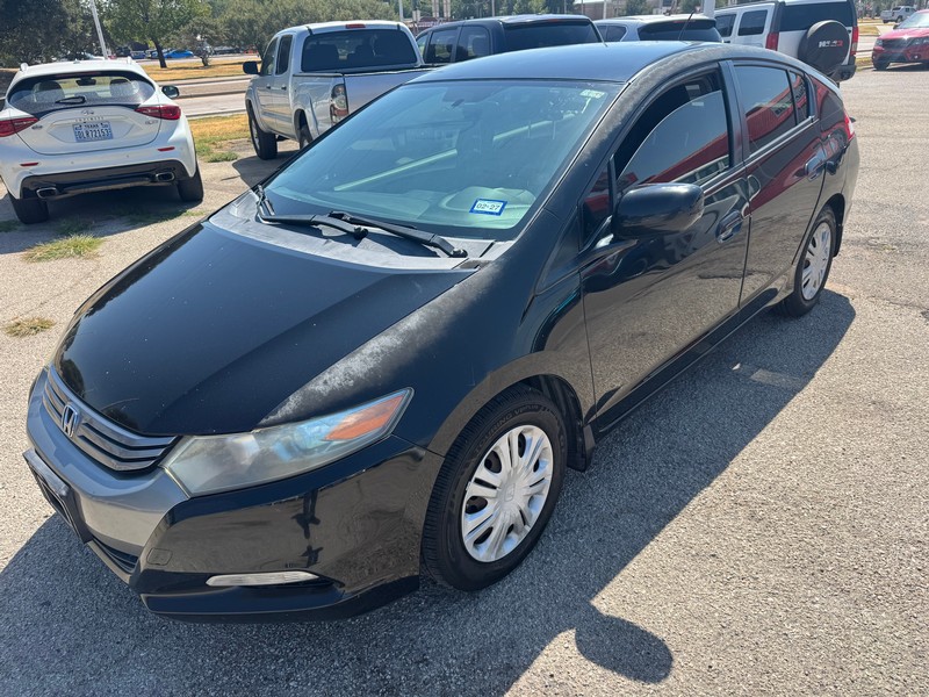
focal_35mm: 24
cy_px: 348
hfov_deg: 71.6
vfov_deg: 56.8
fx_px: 644
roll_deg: +1.9
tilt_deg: -27.3
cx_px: 464
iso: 80
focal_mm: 6.76
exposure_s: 1/2105
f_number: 1.78
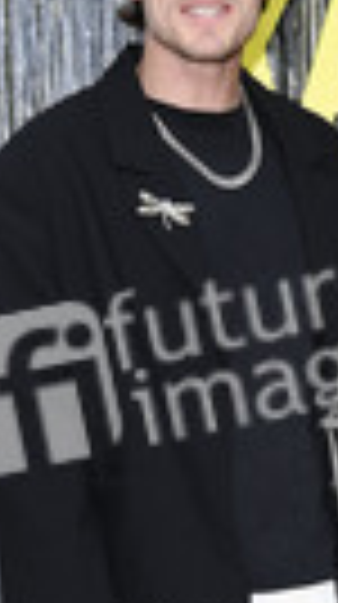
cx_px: 311
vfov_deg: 14.1
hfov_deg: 8.0
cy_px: 594
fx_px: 2399
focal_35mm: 150
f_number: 5.6
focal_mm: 48
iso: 400
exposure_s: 1/320
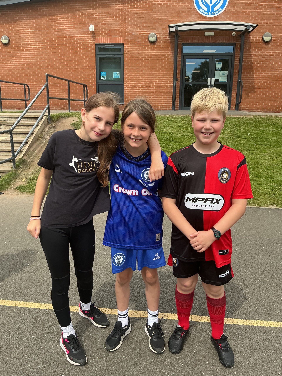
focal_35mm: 29
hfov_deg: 48.2
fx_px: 315
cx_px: 141
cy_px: 188
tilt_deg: -14.4
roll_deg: -1.2
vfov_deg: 61.7
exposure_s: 1/1168
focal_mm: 3
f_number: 1.8
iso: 25
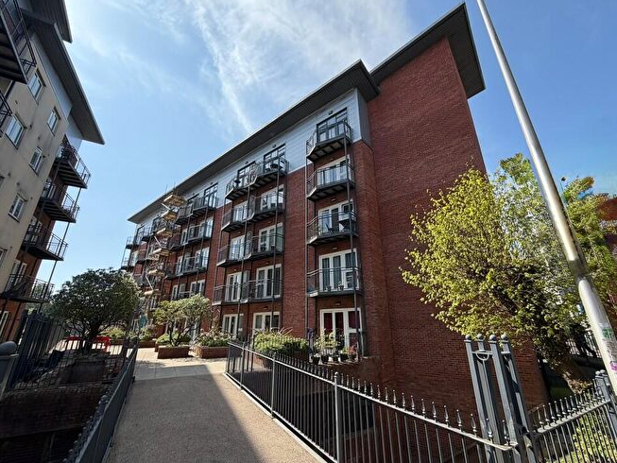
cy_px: 228
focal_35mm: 15
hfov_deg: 98.2
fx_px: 267
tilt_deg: +20.1
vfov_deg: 81.8
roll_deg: +0.4
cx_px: 313
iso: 32
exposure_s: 1/770
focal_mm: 2.22
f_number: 2.2
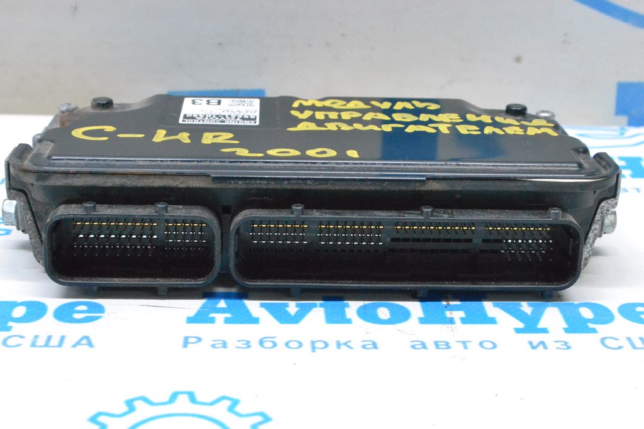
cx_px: 322
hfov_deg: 29.2
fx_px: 1234
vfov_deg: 19.7
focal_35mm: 69
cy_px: 214
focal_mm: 46
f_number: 11
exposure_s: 1/100
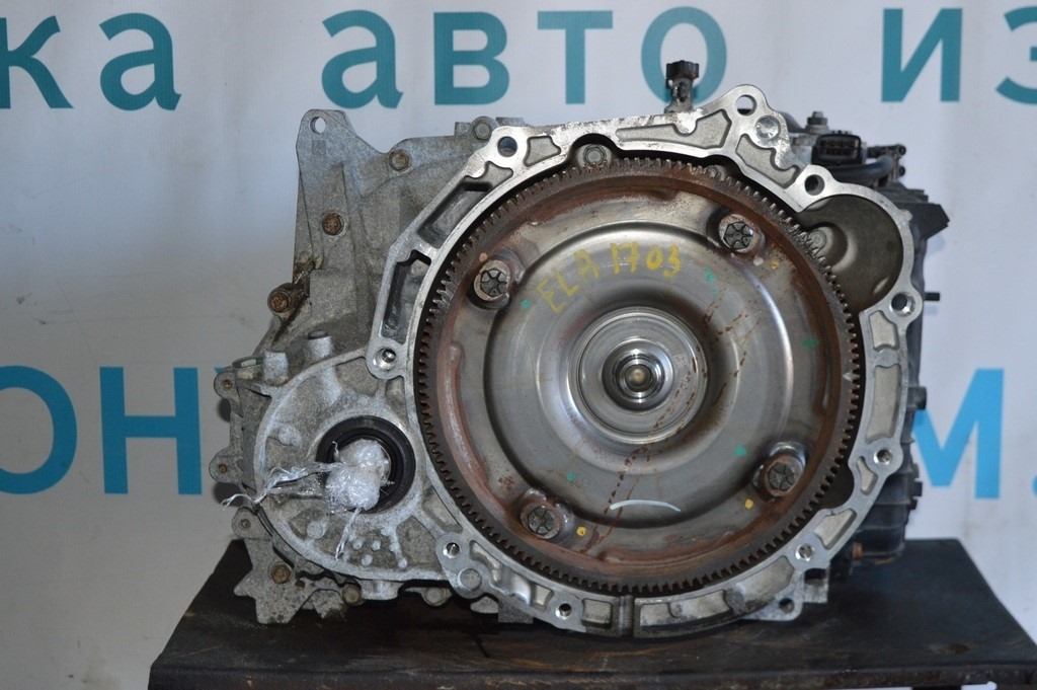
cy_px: 345
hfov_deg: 31.9
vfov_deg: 21.5
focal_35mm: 63
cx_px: 518
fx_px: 1813
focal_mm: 42
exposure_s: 1/60
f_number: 5
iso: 900
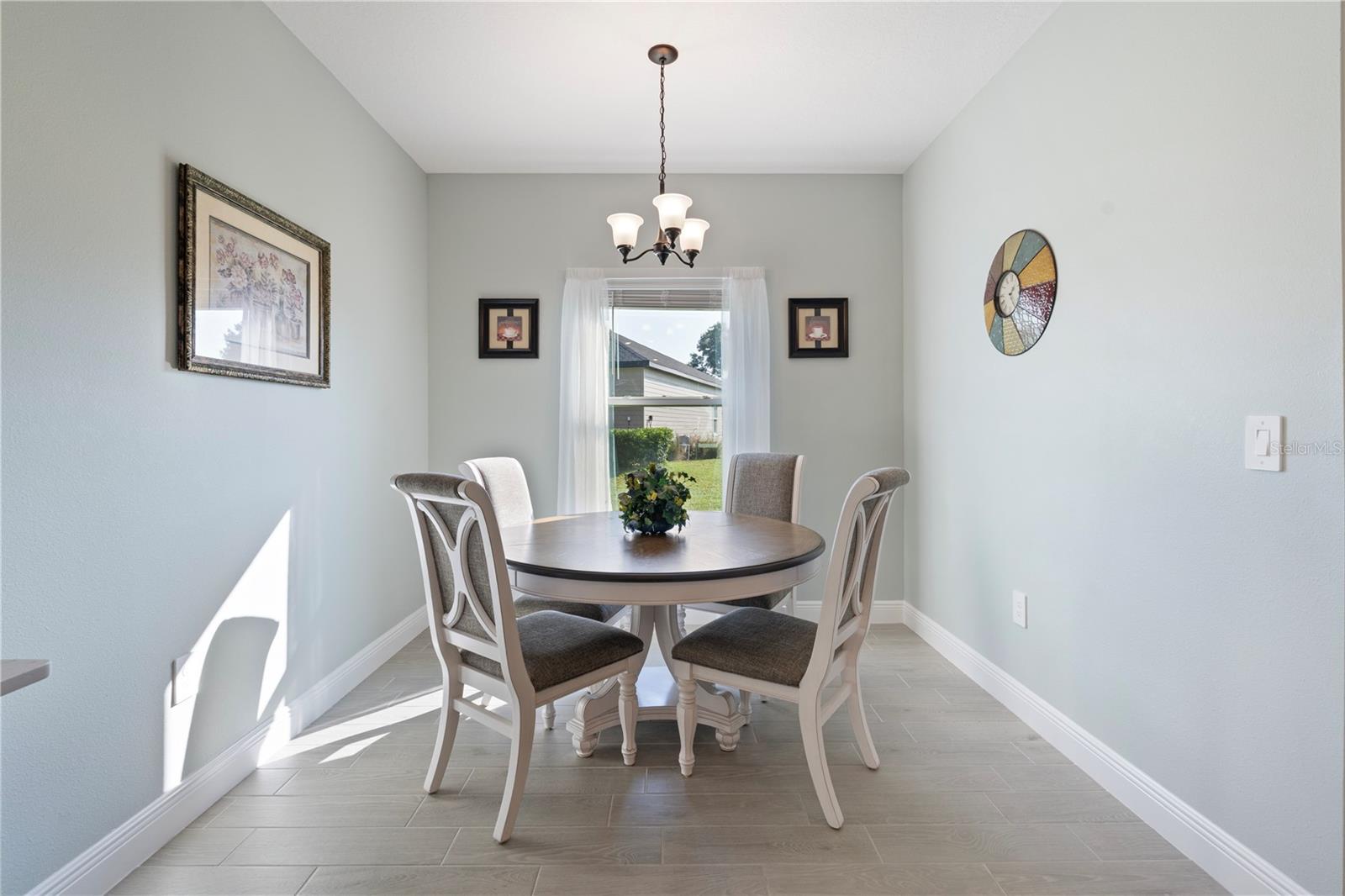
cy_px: 448
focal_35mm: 16
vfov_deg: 73.7
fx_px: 598
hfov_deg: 96.7
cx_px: 672
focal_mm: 16
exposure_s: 1/5
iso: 400
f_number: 9
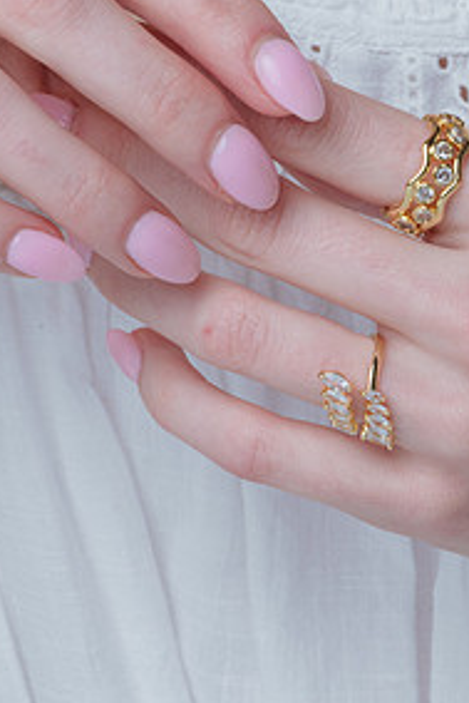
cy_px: 216
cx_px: 315
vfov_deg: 12.3
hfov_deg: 8.2
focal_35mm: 167
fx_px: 3259
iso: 400
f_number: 36
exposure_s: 1/250
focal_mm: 105
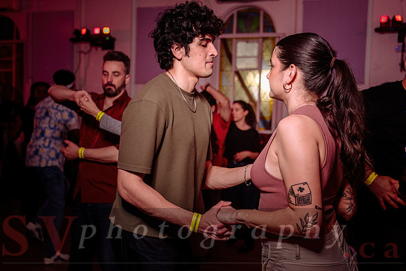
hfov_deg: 44.0
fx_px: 502
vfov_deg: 30.2
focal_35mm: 44
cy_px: 151
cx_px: 180
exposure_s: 1/60
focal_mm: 40
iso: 800
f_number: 3.2
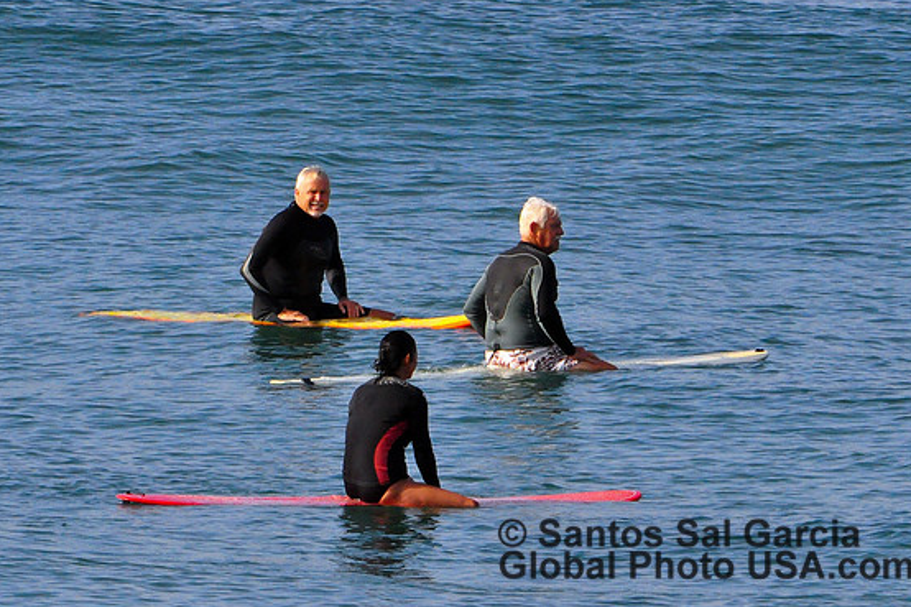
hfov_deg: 2.4
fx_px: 21831
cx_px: 474
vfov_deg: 1.6
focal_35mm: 863
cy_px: 308
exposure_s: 1/500
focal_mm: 550
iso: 1250
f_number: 18
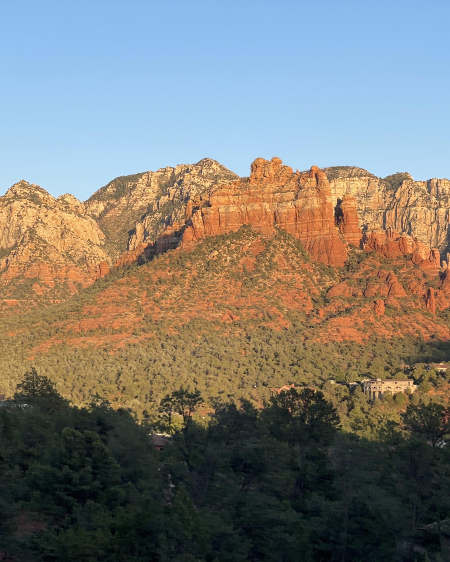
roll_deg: +0.2
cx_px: 226
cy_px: 280
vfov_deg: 22.7
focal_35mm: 84
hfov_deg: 18.3
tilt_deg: +3.6
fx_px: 1398
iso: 32
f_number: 2.2
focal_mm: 7.5
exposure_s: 1/380
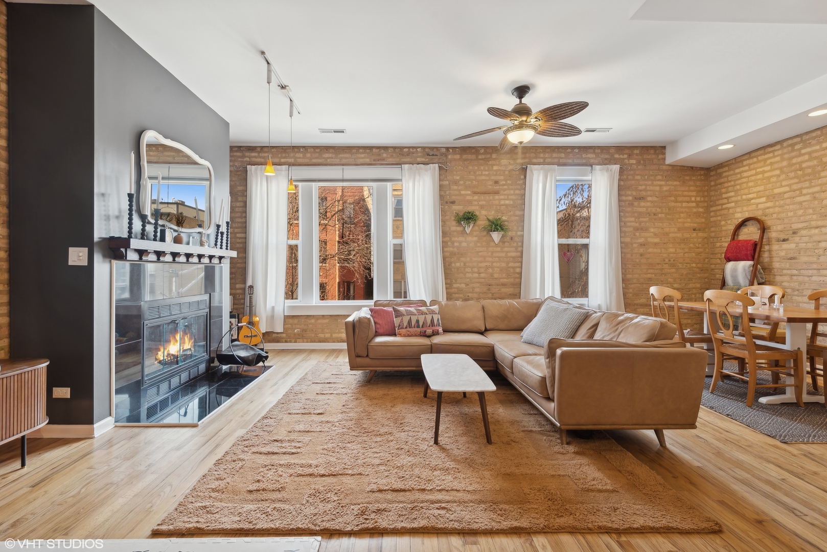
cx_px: 414
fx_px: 391
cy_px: 276
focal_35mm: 17
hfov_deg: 93.3
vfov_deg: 70.5
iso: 200
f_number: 8
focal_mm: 17
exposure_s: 1/4
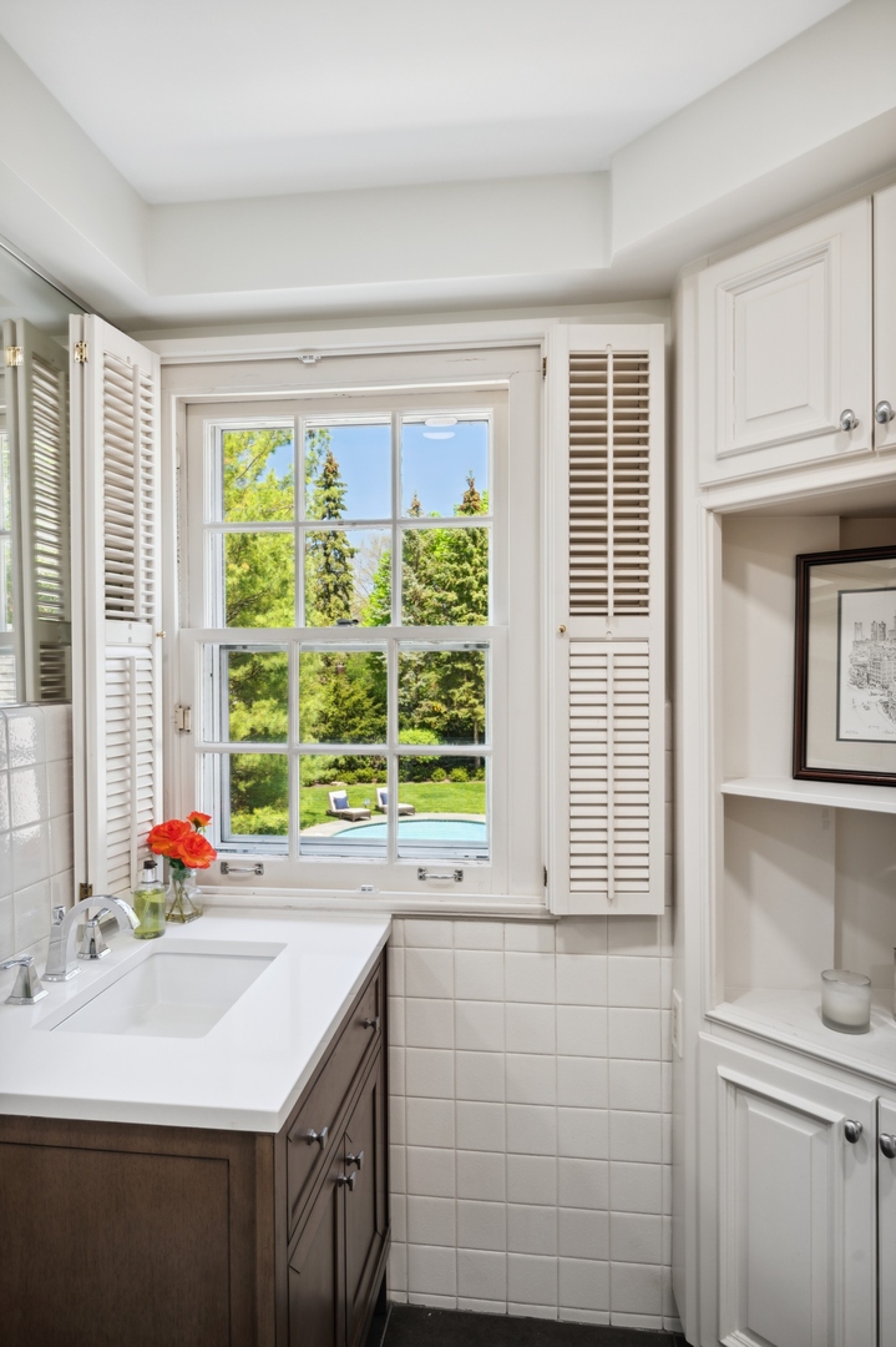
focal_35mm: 20
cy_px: 674
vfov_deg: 82.6
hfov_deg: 60.6
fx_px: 766
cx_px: 448
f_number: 8
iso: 200
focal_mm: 20.5
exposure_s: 1/90
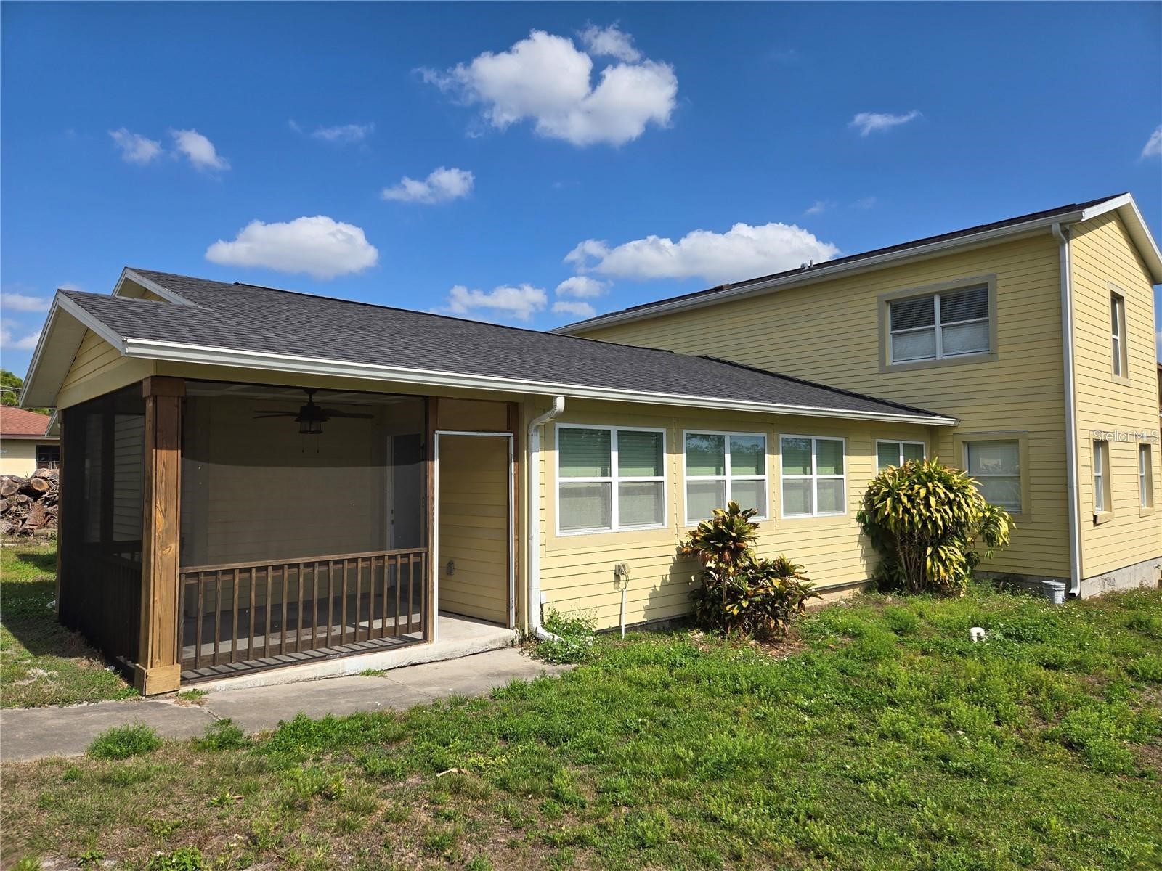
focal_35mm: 23
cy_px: 436
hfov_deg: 73.9
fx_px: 772
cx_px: 581
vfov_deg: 58.9
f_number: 1.8
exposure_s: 1/2470
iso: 25
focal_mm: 5.4
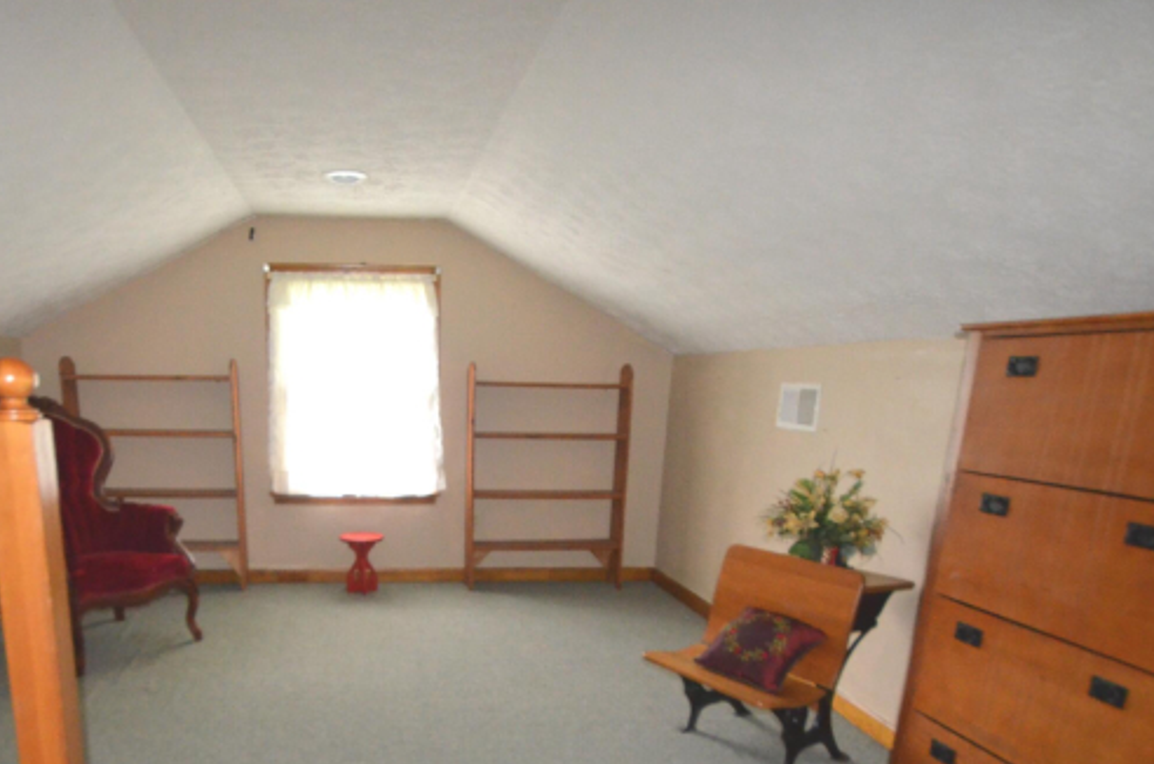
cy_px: 551
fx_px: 736
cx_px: 400
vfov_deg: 53.0
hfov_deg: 74.2
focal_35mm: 23
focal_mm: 10
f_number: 3.5
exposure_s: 1/60
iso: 3200
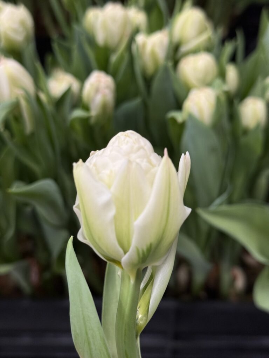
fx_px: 497
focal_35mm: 48
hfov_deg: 30.3
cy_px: 179
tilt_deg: -46.2
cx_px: 134
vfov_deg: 39.7
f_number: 1.78
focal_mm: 6.76
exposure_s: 1/50
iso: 160
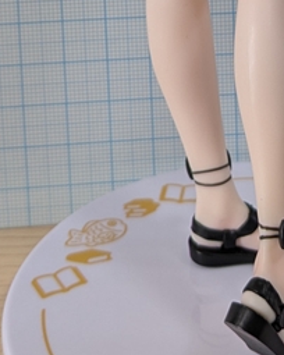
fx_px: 1114
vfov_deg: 16.6
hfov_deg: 14.5
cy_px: -167
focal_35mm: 106
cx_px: 224
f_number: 1.73
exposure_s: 1/190
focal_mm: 4.38
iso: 61
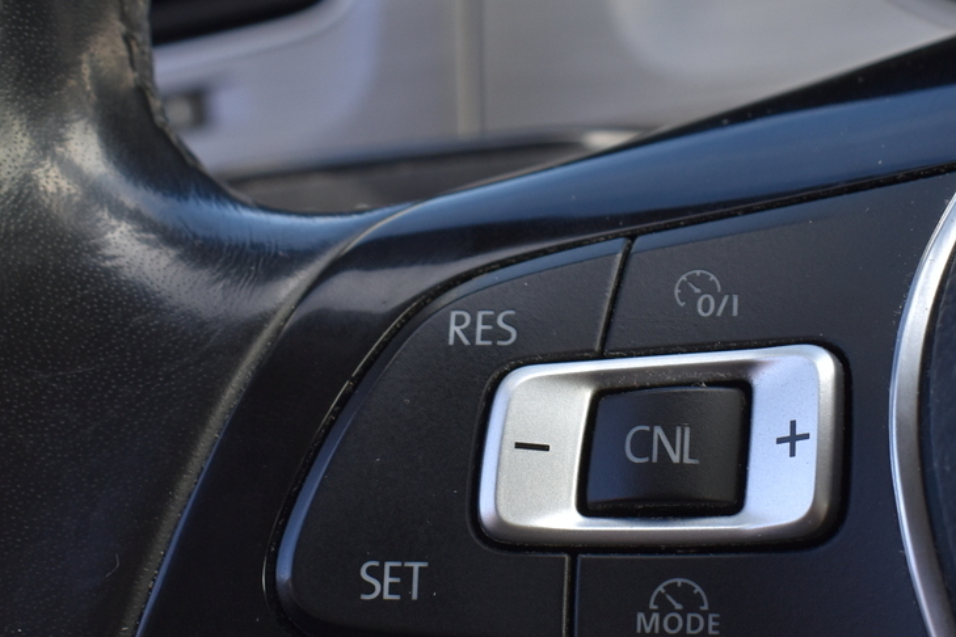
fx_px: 2124
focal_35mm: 80
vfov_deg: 17.0
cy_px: 455
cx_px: 567
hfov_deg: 25.3
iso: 360
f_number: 8
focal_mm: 24
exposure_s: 1/250
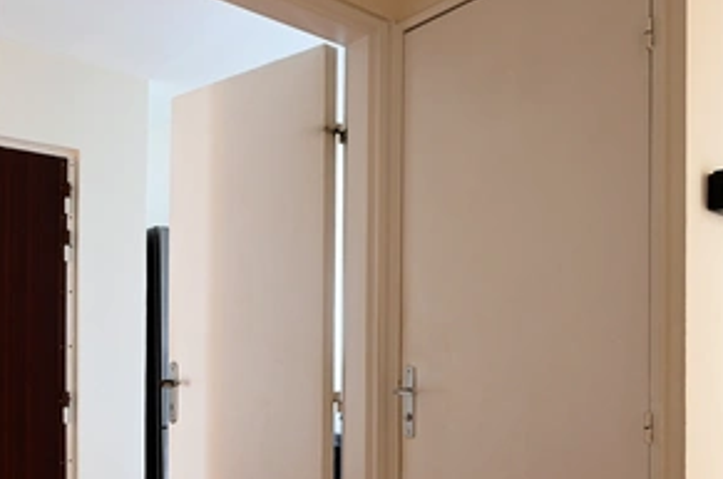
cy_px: 351
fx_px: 662
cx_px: 591
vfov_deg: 38.9
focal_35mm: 33
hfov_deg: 53.0
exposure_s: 1.3
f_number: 11
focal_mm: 16
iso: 200
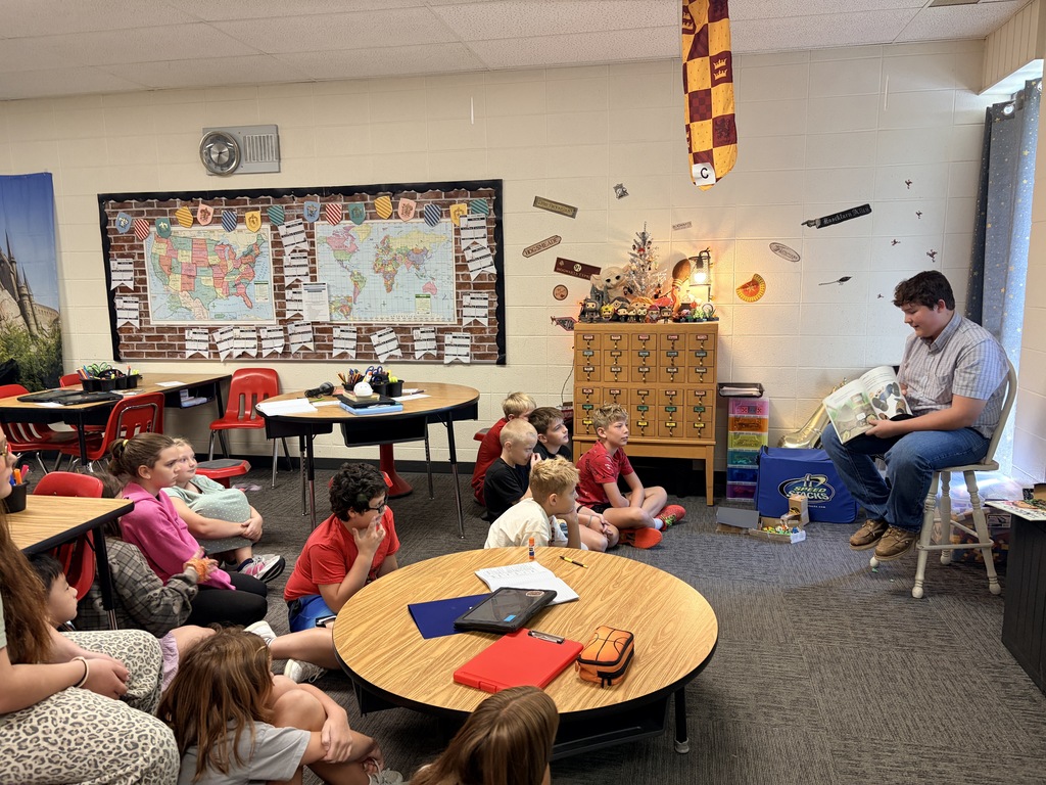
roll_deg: +0.4
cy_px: 392
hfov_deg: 67.3
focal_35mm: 26
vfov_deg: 53.1
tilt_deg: -8.3
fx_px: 786
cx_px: 523
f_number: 1.6
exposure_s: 1/60
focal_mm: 5.96
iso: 200
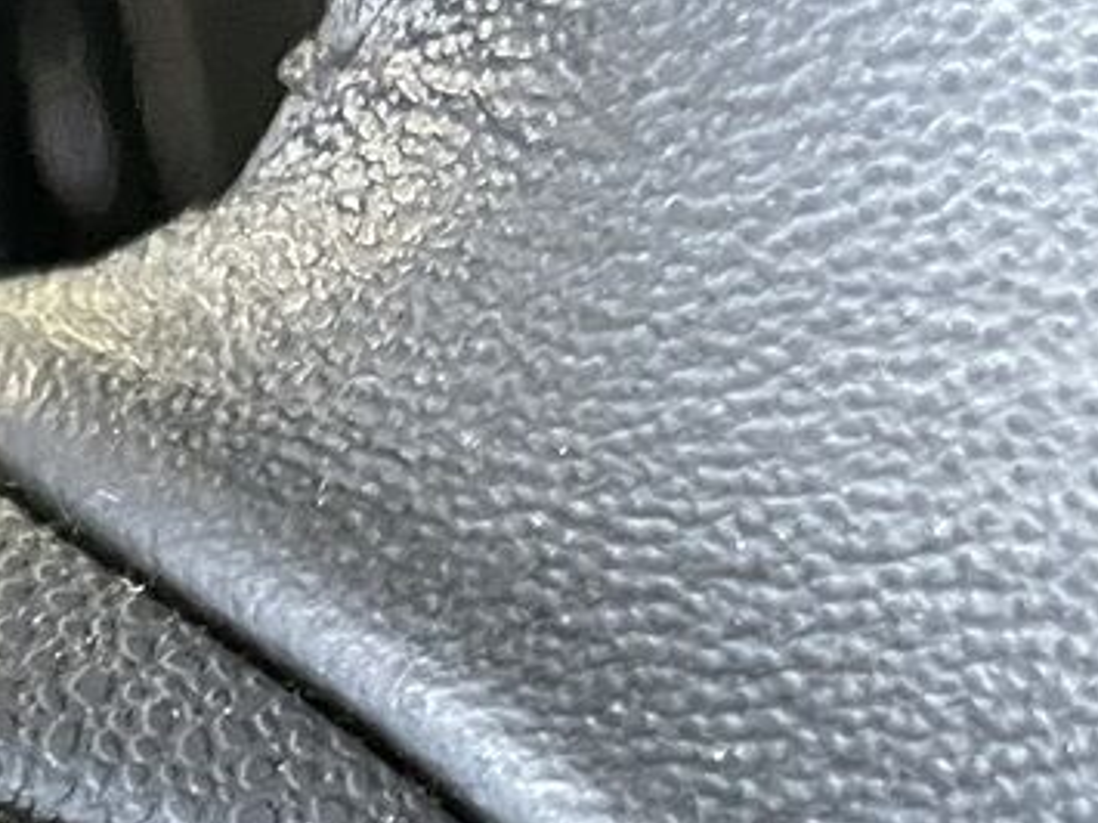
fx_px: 3964
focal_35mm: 125
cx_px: -592
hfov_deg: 14.6
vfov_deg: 11.0
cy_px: 1519
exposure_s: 1/48
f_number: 1.6
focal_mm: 4.2
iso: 500
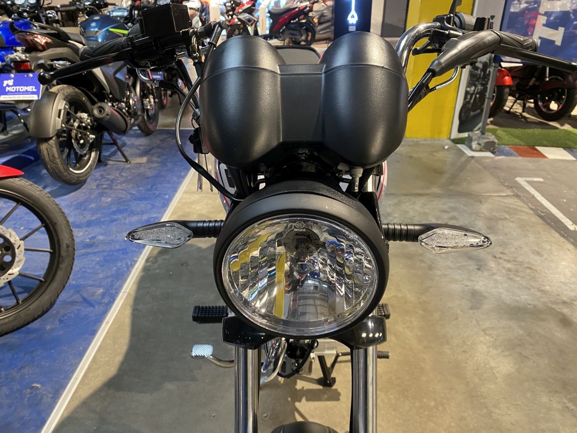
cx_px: 288
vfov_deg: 53.1
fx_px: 433
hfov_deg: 67.3
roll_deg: +0.1
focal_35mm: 26
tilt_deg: -26.3
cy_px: 216
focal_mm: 4.25
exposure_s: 1/50
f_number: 1.8
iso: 250
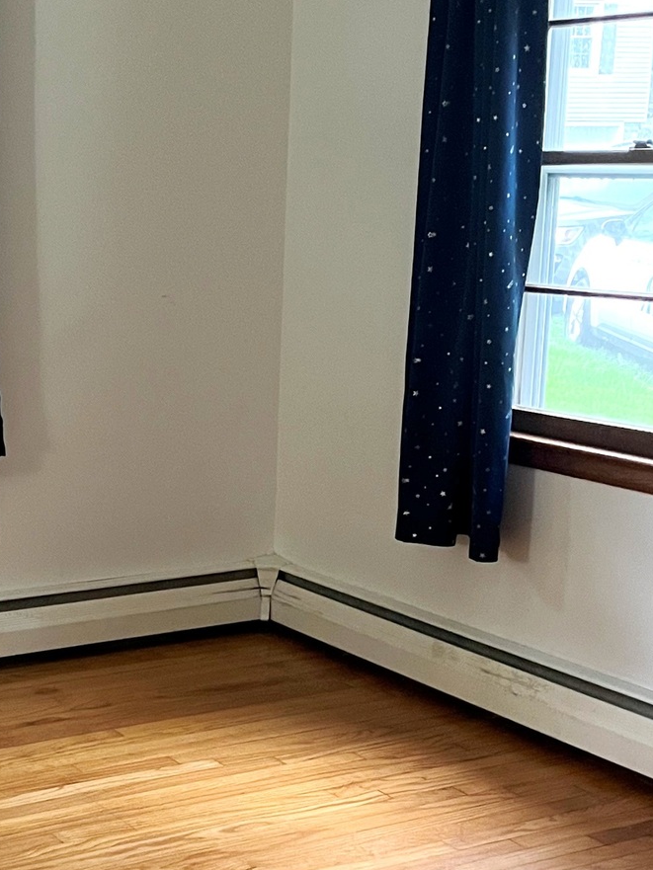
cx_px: 80
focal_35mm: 68
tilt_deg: -15.6
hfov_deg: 21.2
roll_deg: +0.7
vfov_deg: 28.3
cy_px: 610
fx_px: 1710
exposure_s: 1/60
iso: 400
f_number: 1.6
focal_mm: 5.1
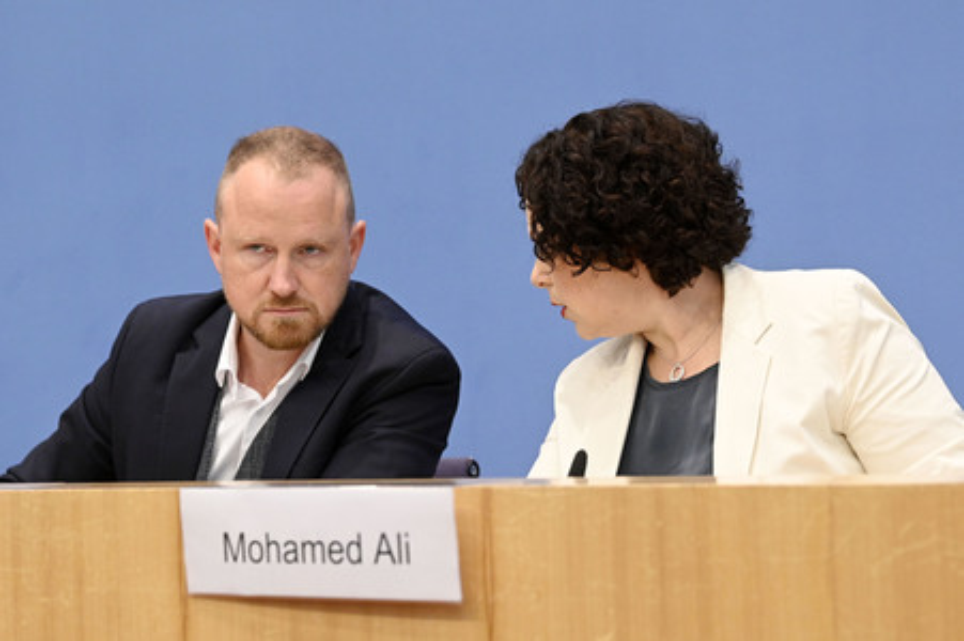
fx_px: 2007
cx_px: 482
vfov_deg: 18.2
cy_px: 320
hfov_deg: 27.0
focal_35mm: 75
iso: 5000
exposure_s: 1/640
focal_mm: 75
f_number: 5.6
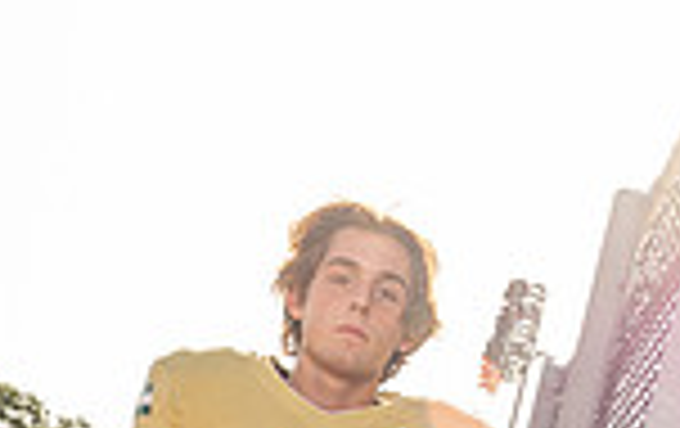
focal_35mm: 94
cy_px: 973
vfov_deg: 11.8
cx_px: 284
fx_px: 1745
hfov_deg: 22.0
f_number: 5.6
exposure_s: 1/250
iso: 125
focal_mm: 31
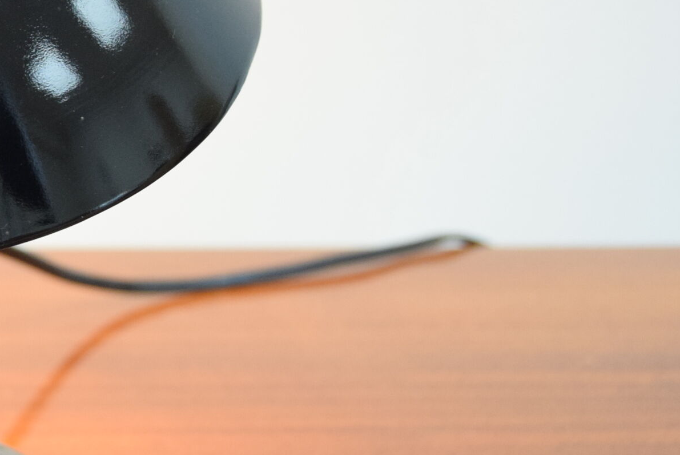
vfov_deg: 14.0
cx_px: -144
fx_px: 1852
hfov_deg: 19.5
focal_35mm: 98
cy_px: 166
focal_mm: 26
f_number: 4.5
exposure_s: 1/80
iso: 1600
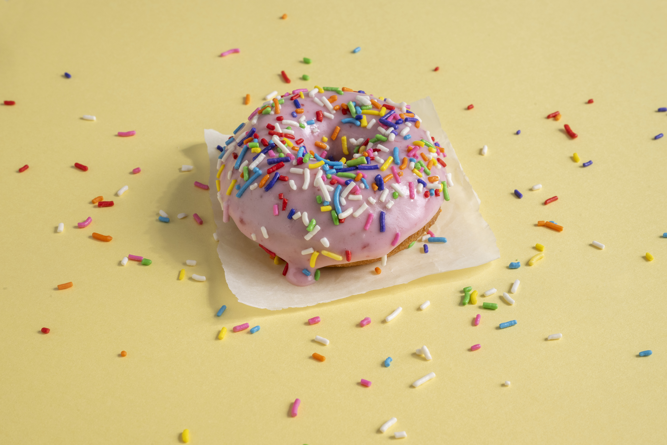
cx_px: 334
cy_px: 222
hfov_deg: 28.8
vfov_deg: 19.5
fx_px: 1297
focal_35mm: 70
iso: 500
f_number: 18
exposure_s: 1/30
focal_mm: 70
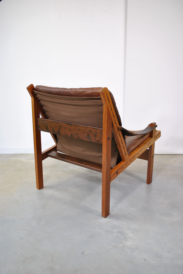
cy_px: 137
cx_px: 92
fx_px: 251
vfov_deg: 57.2
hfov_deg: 40.1
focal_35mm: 33
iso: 200
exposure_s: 1/30
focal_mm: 22
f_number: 4.5
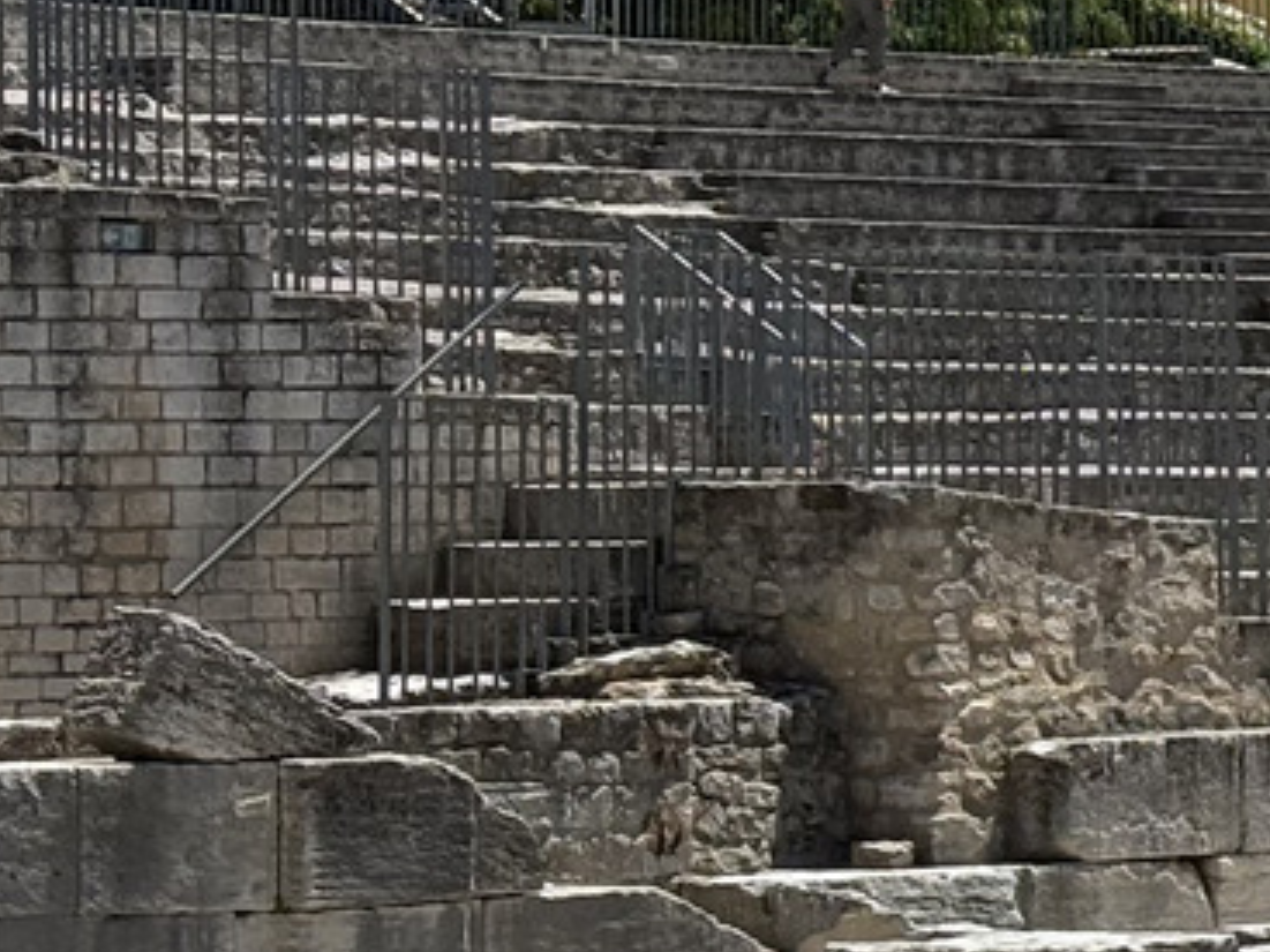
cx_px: 2616
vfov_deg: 6.5
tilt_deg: +1.5
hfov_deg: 8.3
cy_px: 367
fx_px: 8326
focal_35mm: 227
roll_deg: +0.9
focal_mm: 5.96
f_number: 1.6
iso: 32
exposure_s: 1/3831
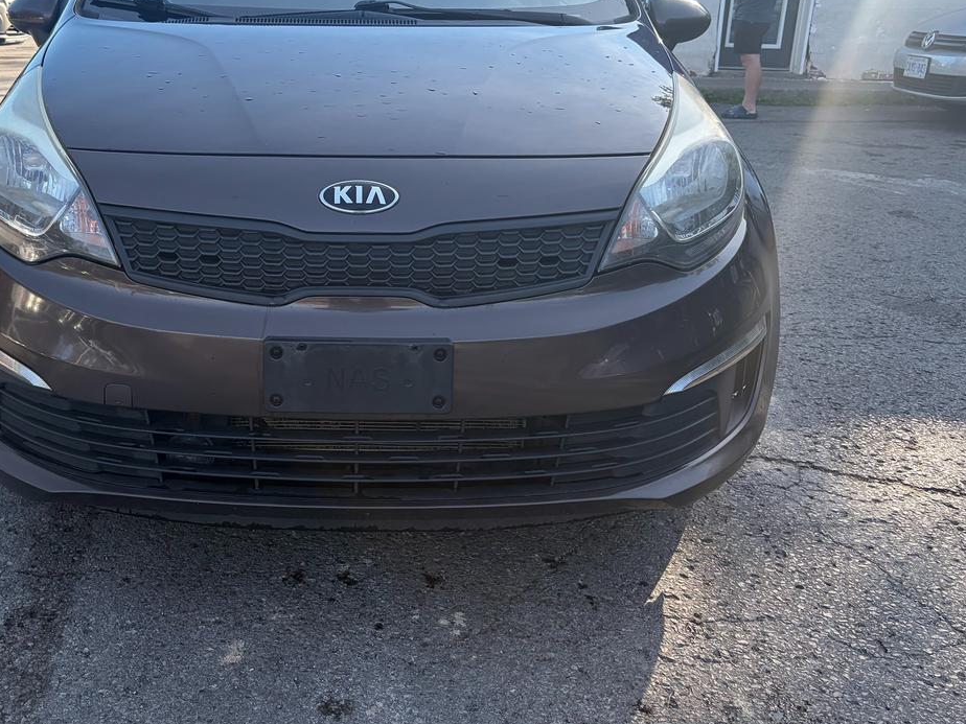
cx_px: 332
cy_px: 271
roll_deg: -1.0
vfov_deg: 39.4
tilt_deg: -14.4
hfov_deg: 50.5
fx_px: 1005
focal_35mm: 36
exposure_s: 1/895
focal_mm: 5.96
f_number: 1.6
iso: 64
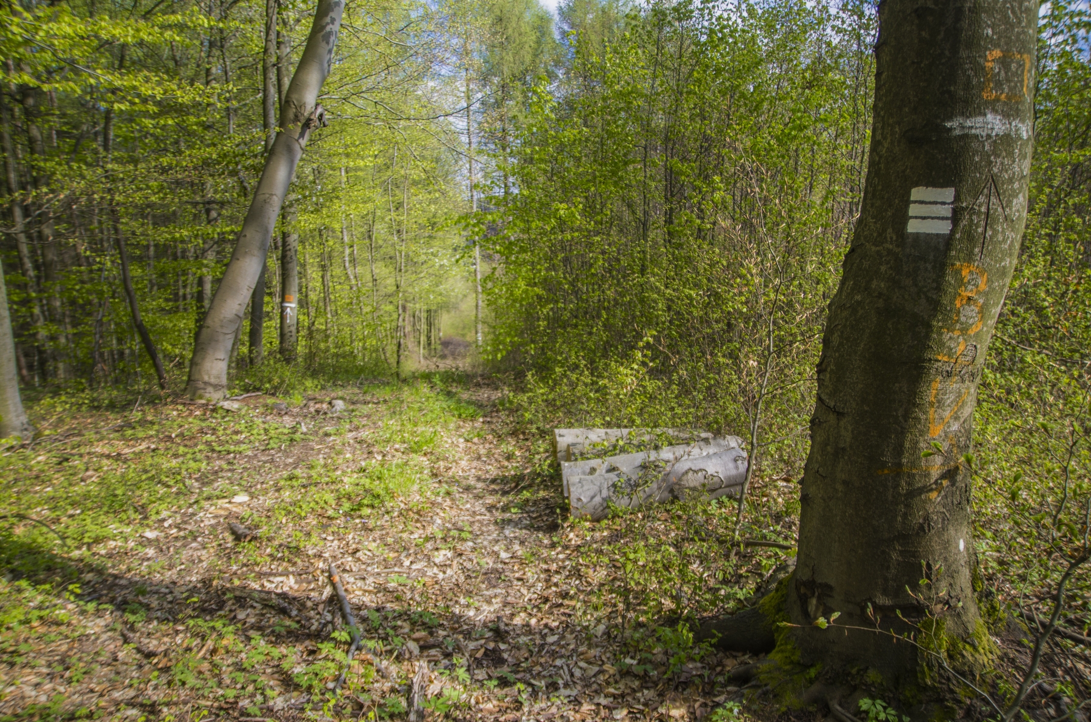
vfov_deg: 50.2
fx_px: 771
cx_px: 546
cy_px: 361
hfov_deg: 70.6
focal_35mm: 26
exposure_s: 1/1000
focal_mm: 17
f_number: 2.8
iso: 100
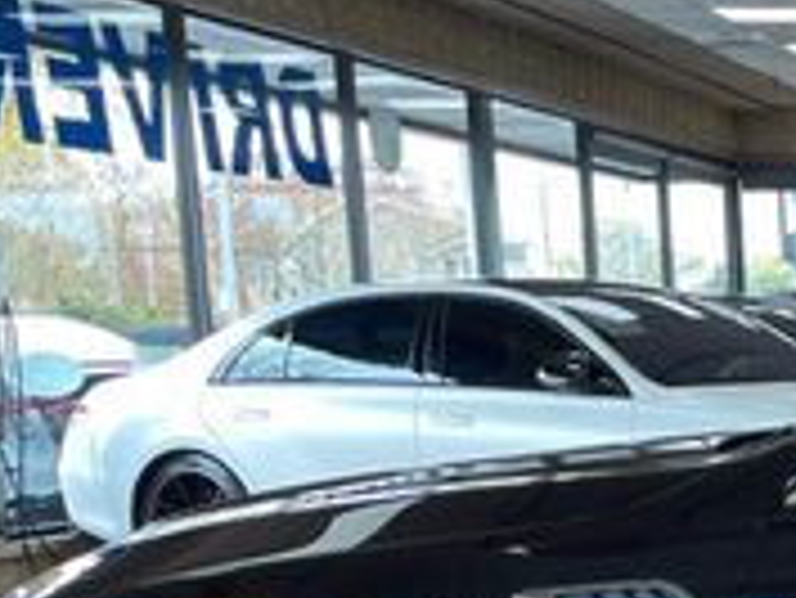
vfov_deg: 15.3
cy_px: 665
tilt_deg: -8.3
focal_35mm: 94
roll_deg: +0.8
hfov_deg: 17.6
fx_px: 2163
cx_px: 1349
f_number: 1.6
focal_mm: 4.2
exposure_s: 1/120
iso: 50
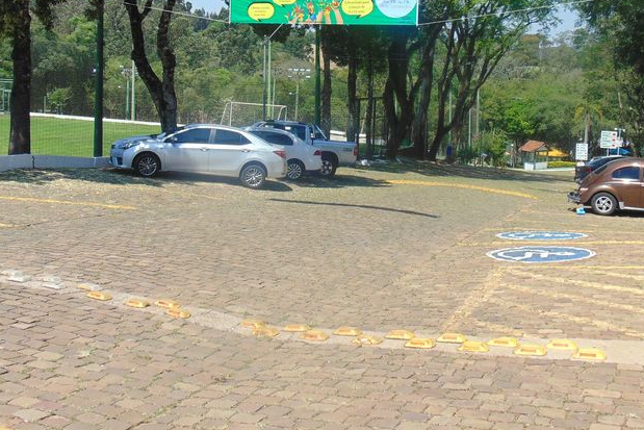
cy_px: 105
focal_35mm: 43
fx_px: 769
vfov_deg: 30.7
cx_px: 323
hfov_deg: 45.4
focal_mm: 4.5
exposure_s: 1/200
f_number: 7.7
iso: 80
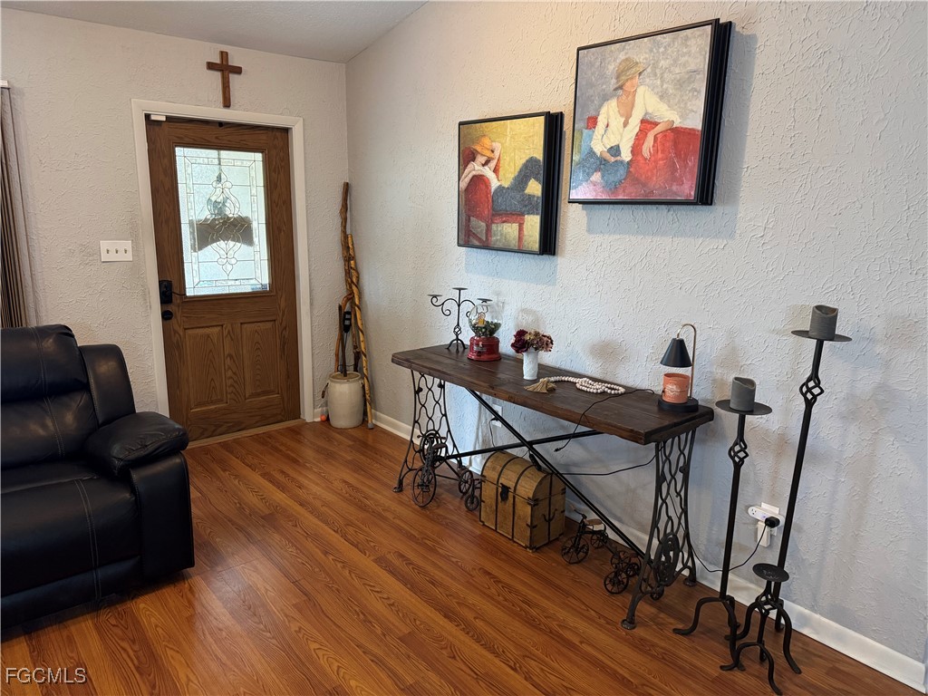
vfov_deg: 56.8
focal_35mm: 24
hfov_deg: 71.6
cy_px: 348
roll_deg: -1.4
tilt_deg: -12.9
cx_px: 464
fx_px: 643
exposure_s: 1/60
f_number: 1.78
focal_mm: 6.76
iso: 400
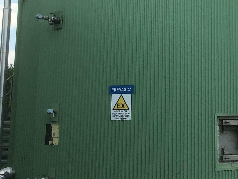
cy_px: 4
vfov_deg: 17.6
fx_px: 564
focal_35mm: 82
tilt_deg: +10.7
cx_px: 213
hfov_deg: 23.2
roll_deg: +1.5
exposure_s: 1/445
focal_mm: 3.3
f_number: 2.4
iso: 25
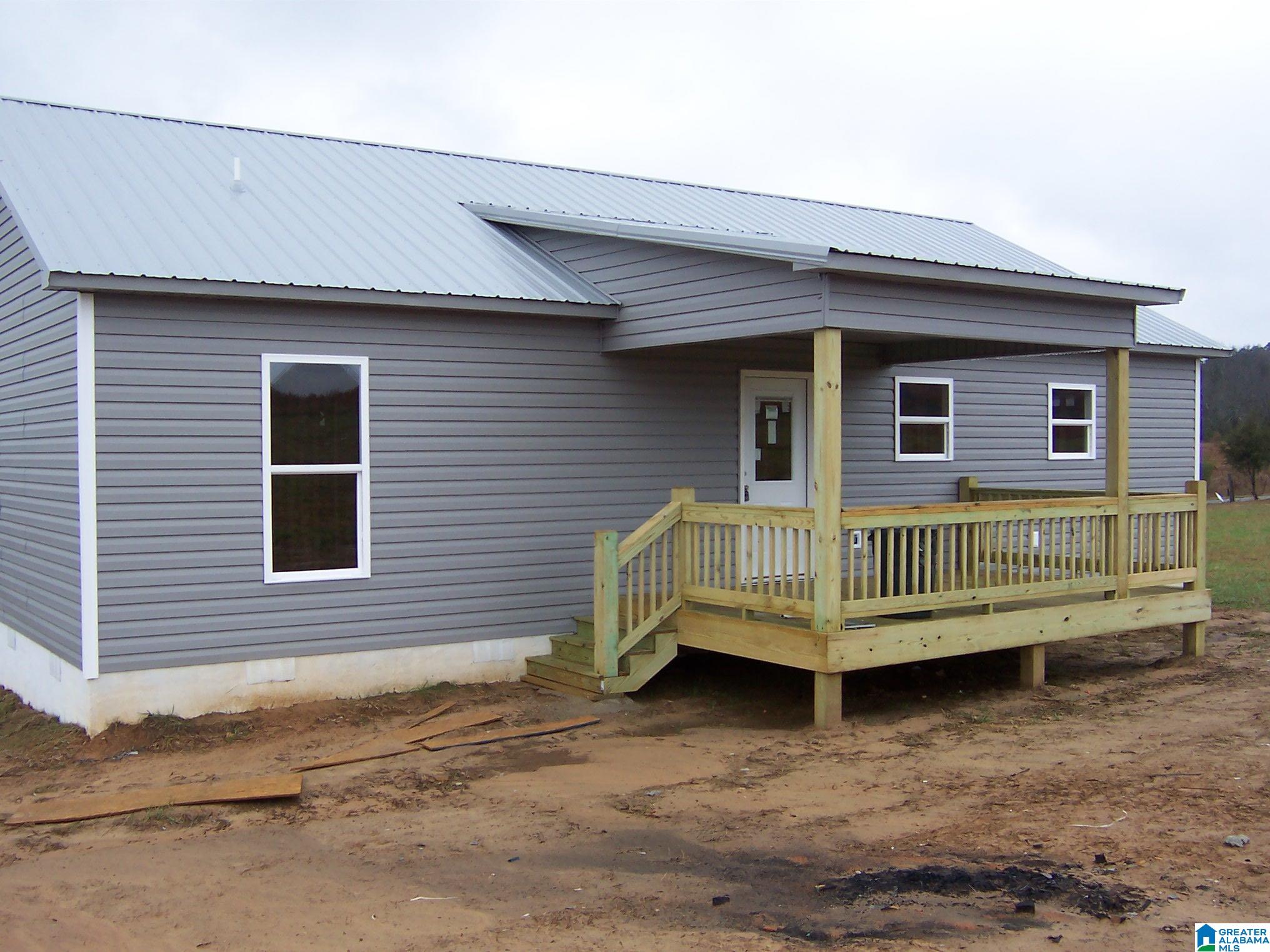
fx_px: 1321
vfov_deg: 39.7
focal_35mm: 36
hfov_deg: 51.4
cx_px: 635
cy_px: 476
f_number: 3.4
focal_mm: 5.6
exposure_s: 1/180
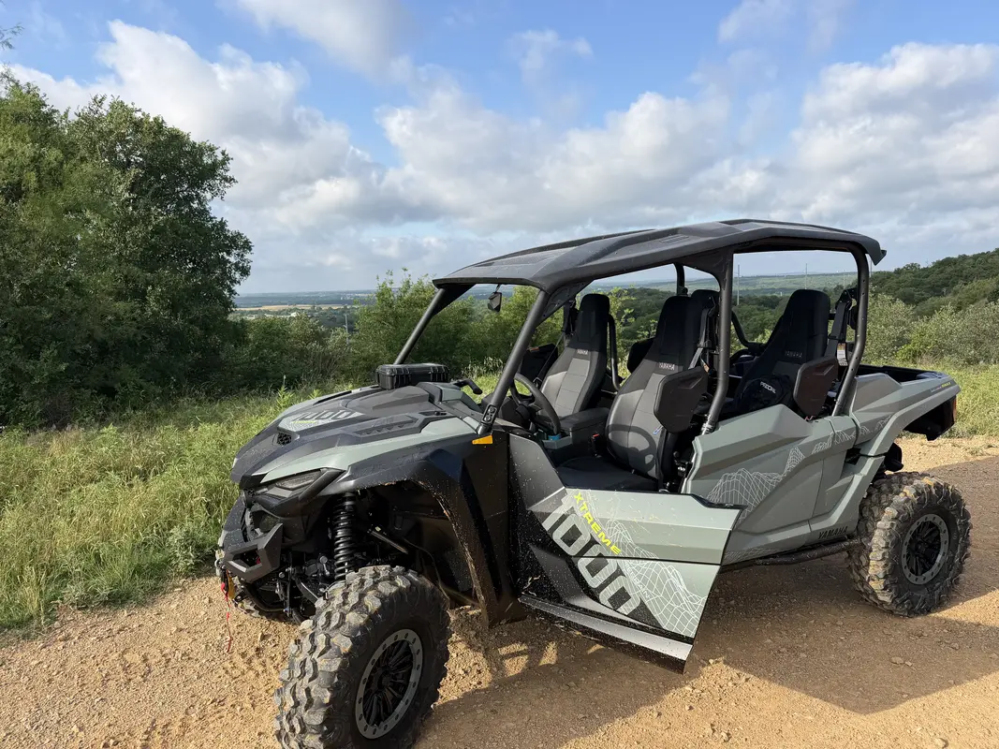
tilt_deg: -7.6
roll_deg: +1.5
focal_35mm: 24
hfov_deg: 71.6
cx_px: 500
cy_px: 374
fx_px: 693
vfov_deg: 56.8
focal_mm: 6.76
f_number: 1.78
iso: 80
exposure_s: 1/3145
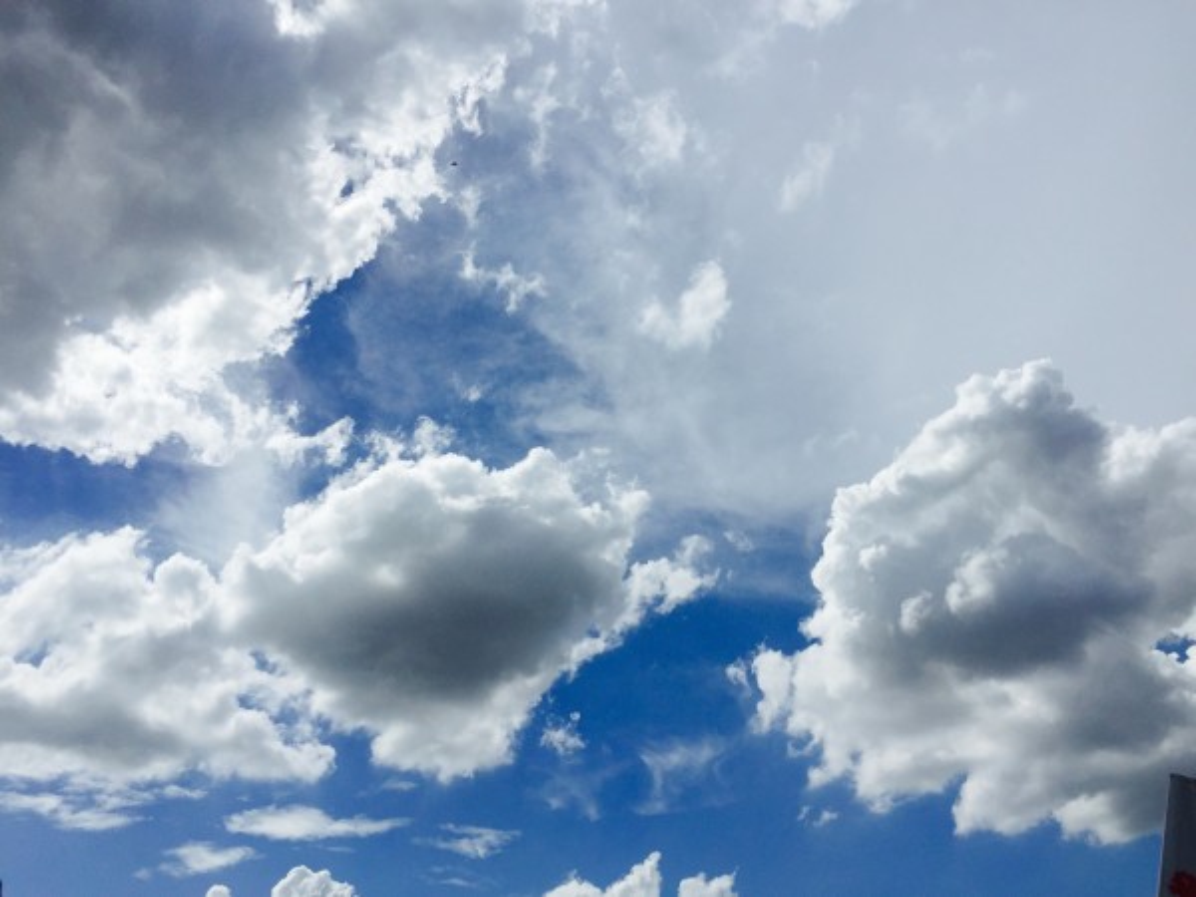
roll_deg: +3.6
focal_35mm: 29
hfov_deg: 61.7
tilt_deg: +34.7
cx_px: 598
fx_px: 1002
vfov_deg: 48.2
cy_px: 448
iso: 32
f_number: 2.2
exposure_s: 1/9901
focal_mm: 4.15
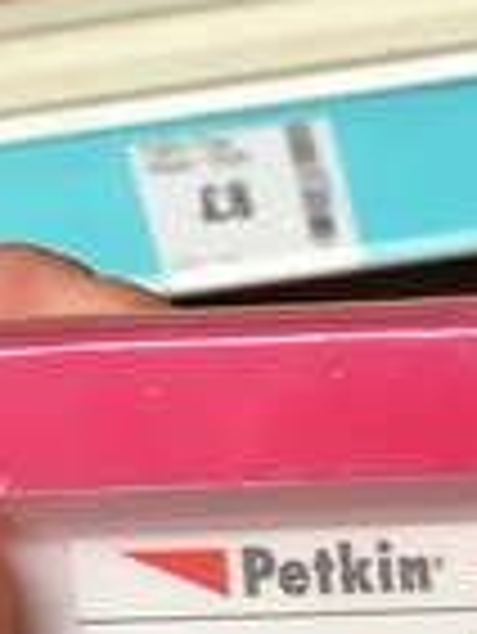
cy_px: 1115
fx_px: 2256
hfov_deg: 11.0
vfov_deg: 14.3
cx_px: 932
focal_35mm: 123
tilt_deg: -64.2
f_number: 2.2
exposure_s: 1/33
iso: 40
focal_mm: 4.15
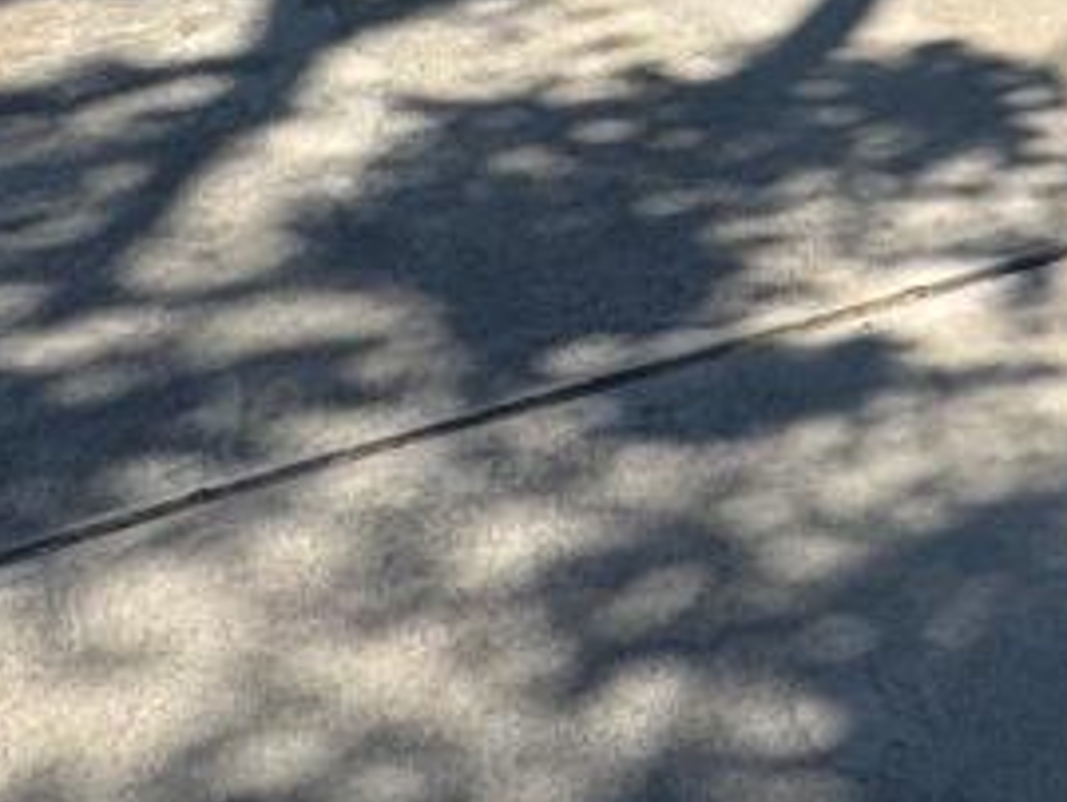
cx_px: 1242
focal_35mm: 78
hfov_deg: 23.2
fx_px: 2405
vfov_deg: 14.9
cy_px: -864
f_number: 2.2
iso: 40
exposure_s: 1/1477
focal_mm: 2.22
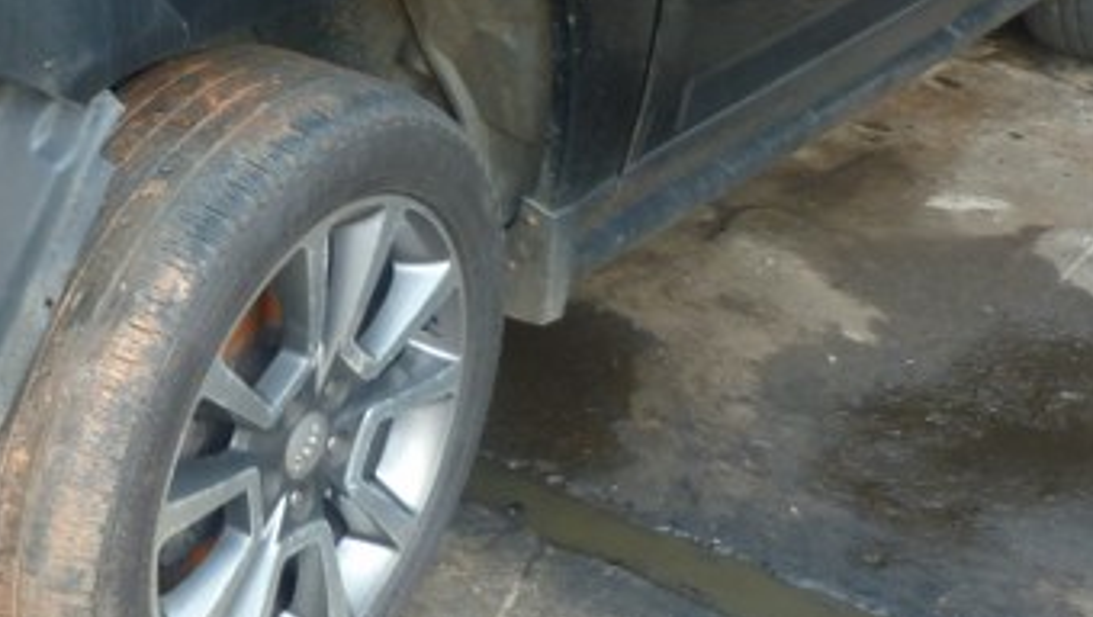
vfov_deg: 17.6
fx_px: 1857
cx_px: 129
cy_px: -196
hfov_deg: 31.4
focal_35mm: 64
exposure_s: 1/60
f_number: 2.8
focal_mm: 4.5
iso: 80
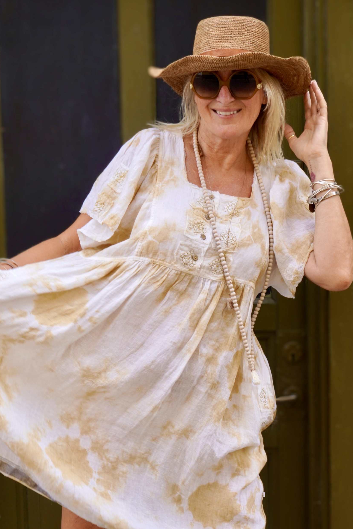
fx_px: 846
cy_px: 264
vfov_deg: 34.8
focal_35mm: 58
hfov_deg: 23.6
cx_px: 172
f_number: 5.6
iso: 100
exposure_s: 1/200
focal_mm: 37
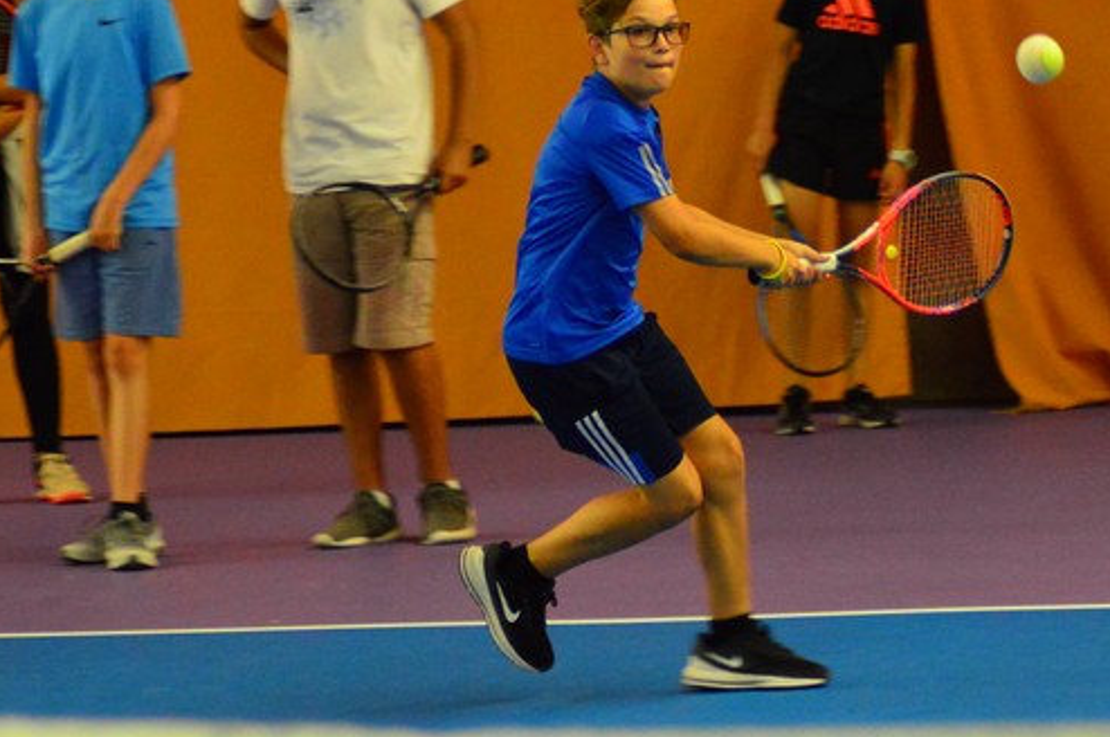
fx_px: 7852
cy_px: 154
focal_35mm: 255
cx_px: 733
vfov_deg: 5.4
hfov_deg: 8.1
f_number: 4
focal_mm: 82
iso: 3200
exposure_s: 1/320
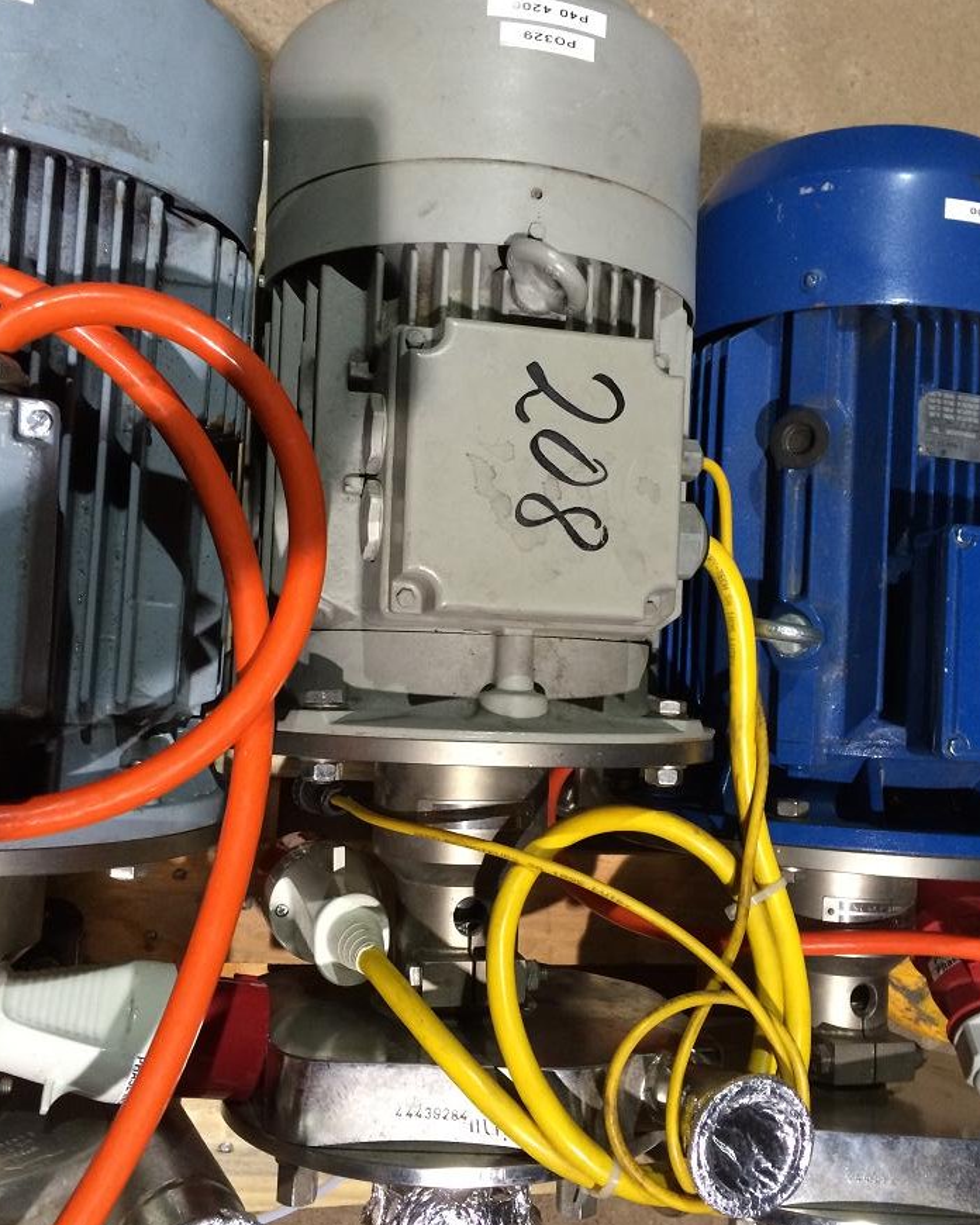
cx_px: 505
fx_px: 1196
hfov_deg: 44.5
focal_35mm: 33
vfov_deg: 54.2
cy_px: 639
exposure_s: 1/33
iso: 250
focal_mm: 4.12
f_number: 2.2
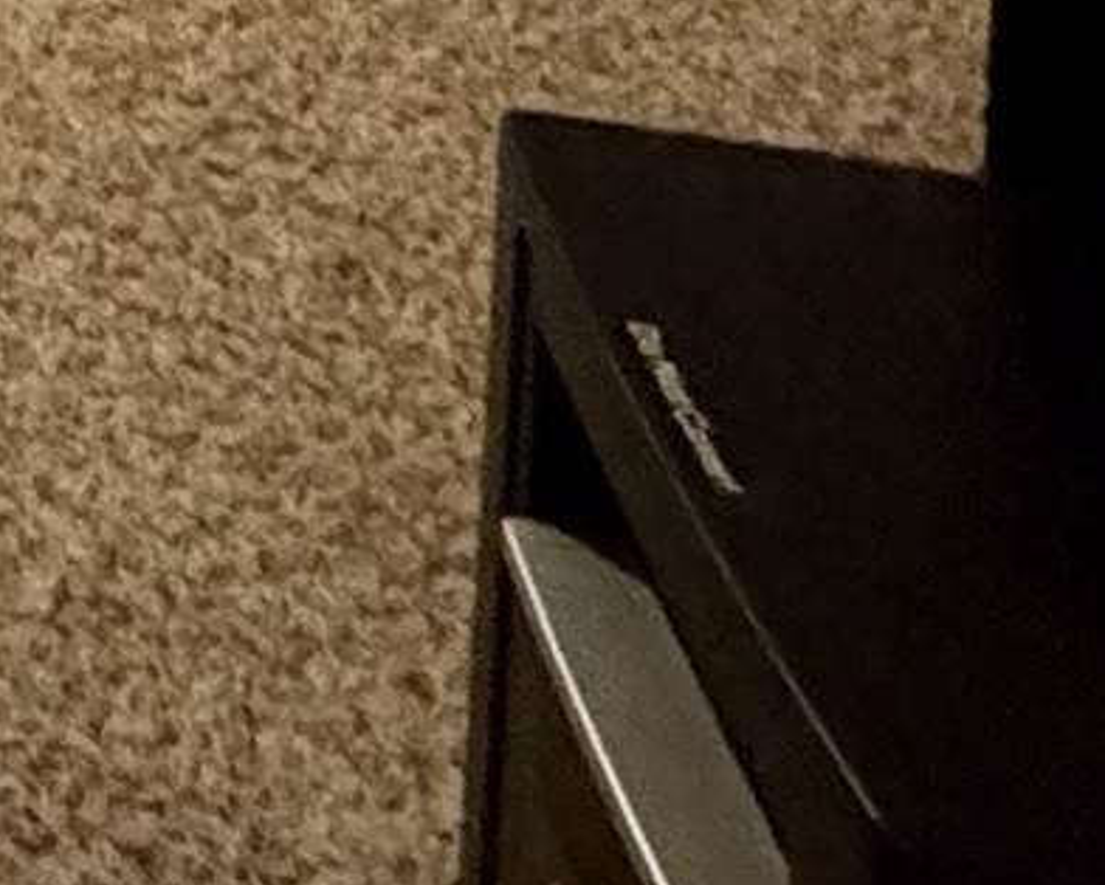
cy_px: -1942
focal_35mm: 107
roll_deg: -0.3
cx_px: -1700
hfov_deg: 12.8
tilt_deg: -5.8
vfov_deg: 9.9
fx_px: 3501
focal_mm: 2.22
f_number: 2.2
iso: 1000
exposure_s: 1/60
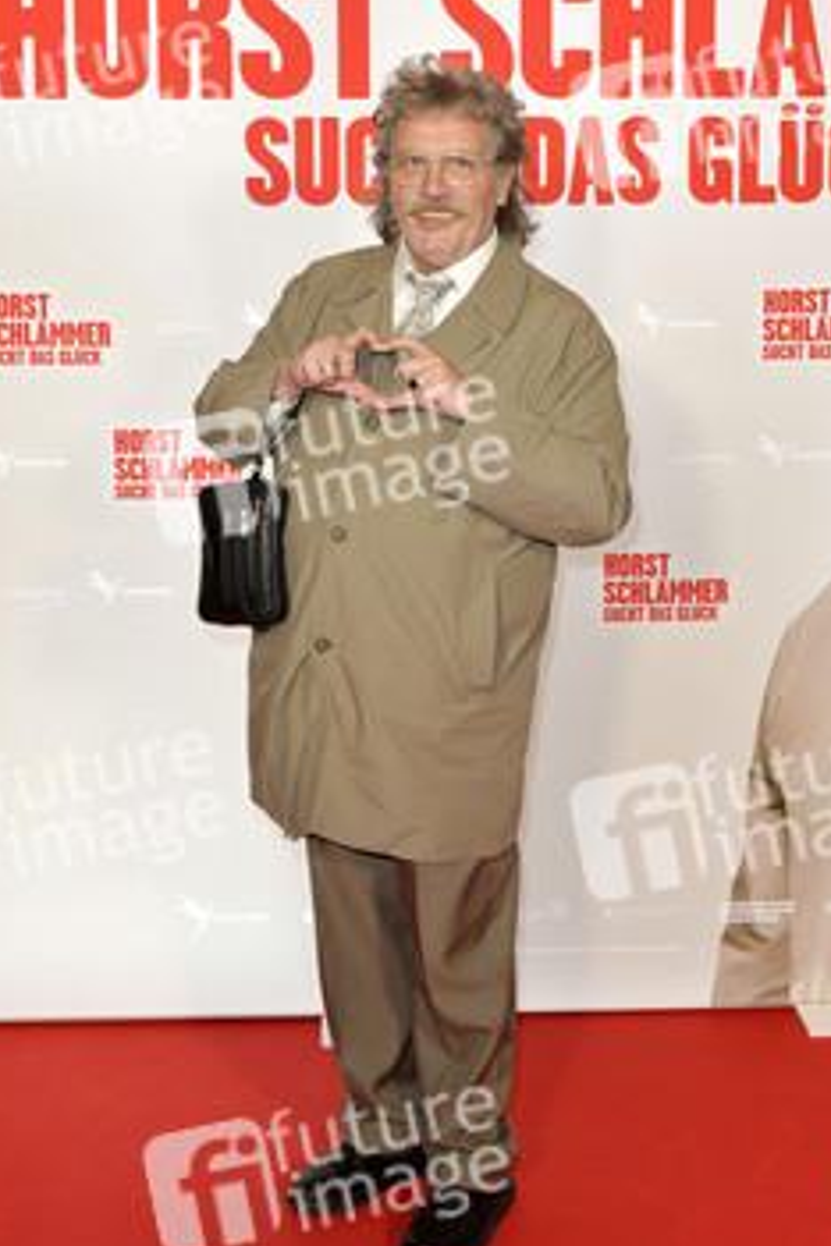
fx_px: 1420
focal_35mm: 41
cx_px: 430
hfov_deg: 32.6
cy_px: 639
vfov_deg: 47.4
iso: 1250
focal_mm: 36
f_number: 6.3
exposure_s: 1/200
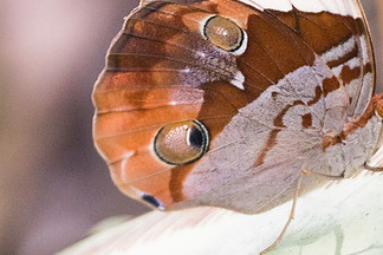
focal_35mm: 519
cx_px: 240
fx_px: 5521
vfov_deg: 2.6
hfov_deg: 4.0
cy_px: 65
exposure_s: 1/250
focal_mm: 150
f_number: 3.2
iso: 800
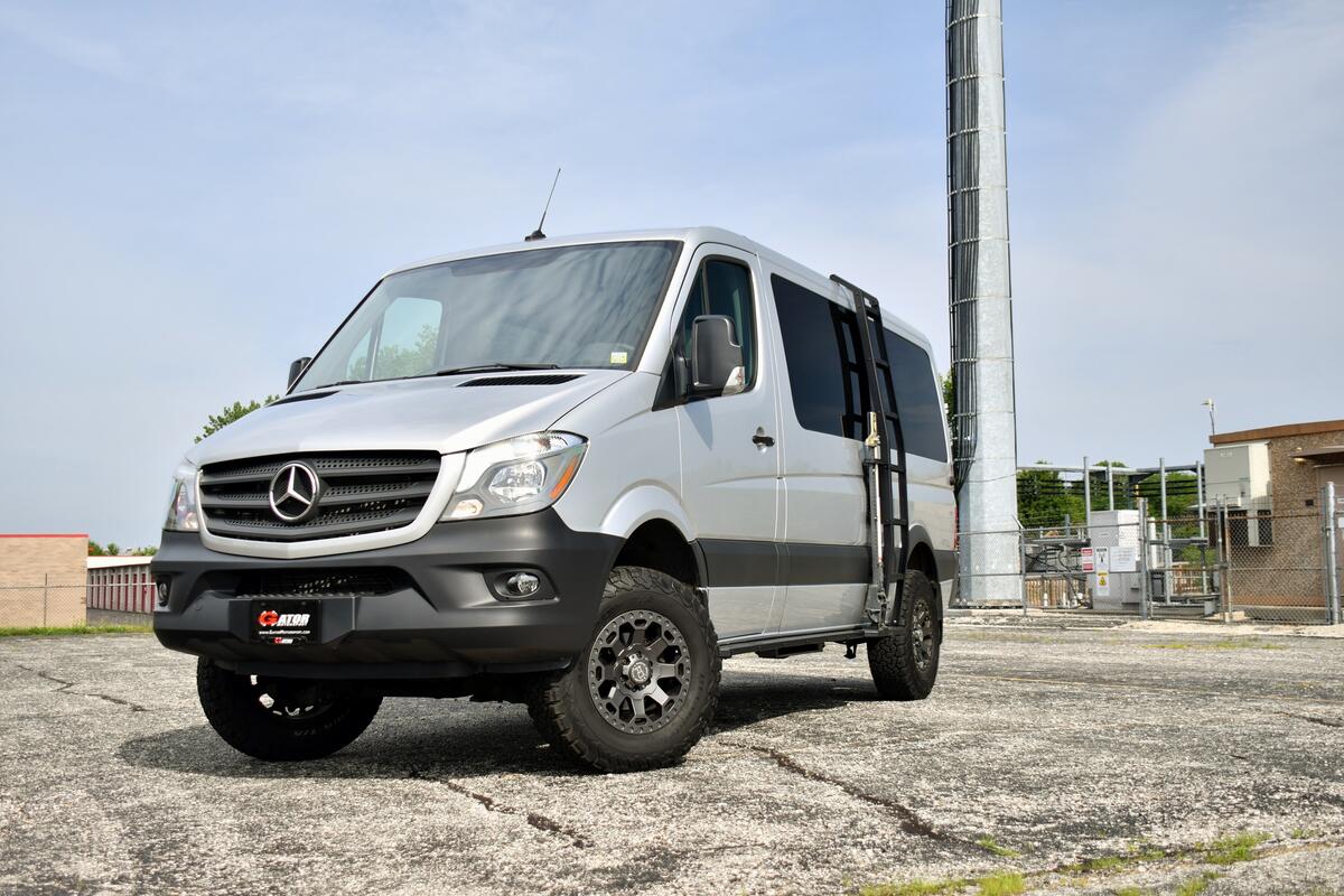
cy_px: 448
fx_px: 1456
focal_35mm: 39
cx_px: 672
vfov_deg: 34.2
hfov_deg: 49.6
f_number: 4
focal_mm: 26
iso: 100
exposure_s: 1/320
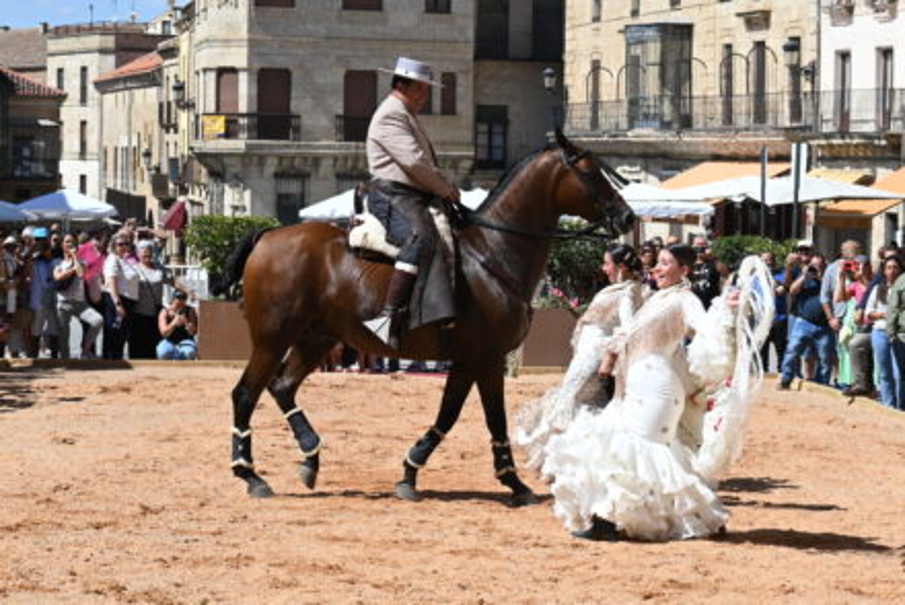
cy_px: 302
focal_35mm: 97
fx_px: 2440
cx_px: 452
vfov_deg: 14.1
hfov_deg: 21.0
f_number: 8
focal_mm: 65
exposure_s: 1/1250
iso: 400
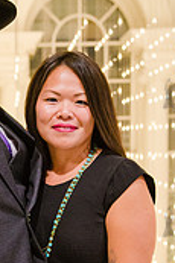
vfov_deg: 20.3
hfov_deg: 13.6
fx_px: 723
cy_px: 222
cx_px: -3
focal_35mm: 99
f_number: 3.5
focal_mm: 38
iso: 4000
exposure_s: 1/200
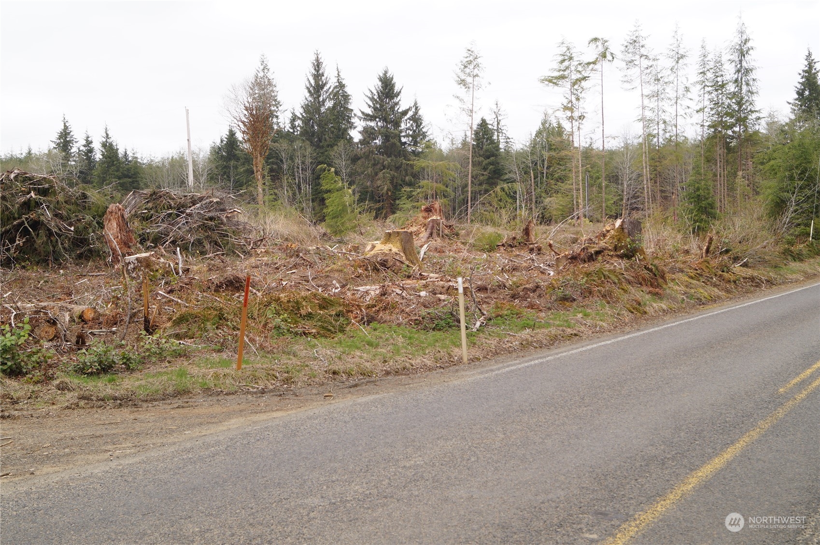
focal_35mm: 42
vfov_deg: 31.8
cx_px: 410
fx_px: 956
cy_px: 272
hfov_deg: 46.4
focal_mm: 28
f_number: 10
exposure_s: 1/80
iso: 100
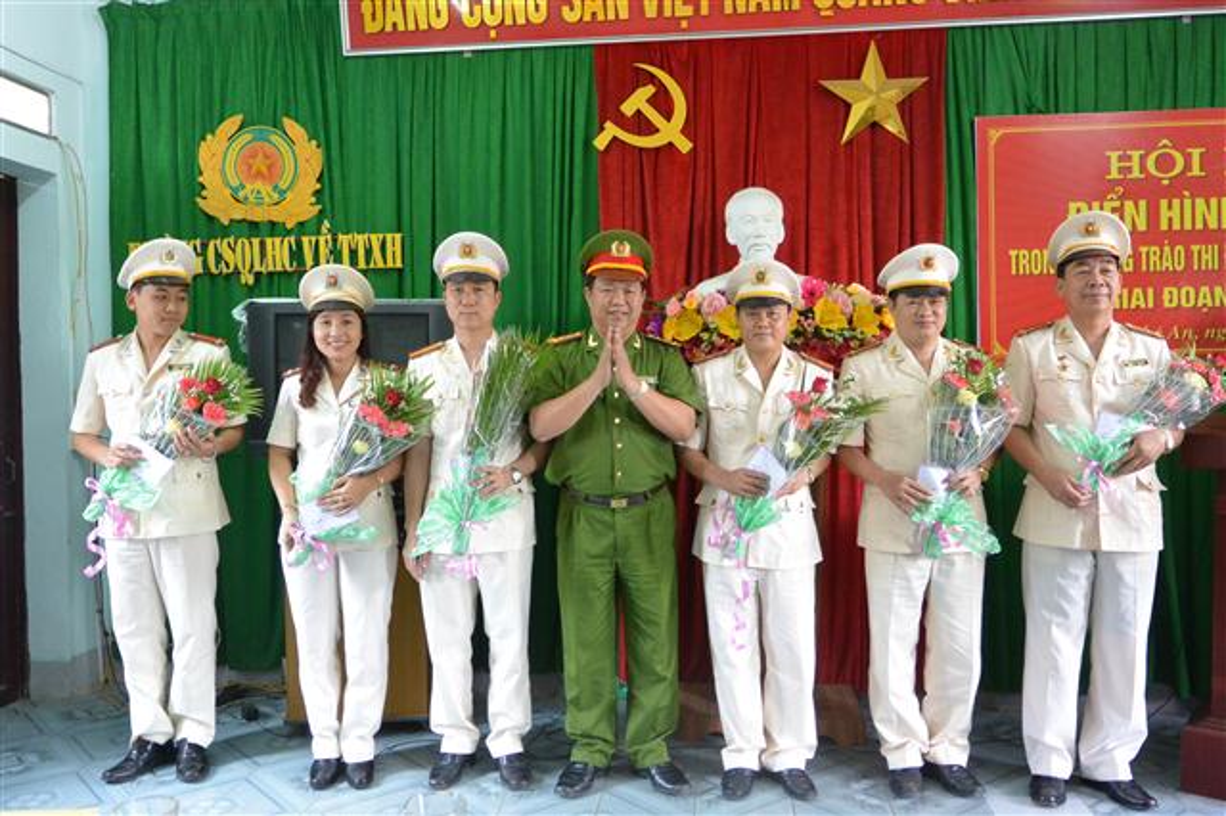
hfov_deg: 60.3
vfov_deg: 42.3
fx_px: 1055
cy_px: 408
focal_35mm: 31
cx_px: 613
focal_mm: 11.8
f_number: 3.8
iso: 800
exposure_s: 1/40
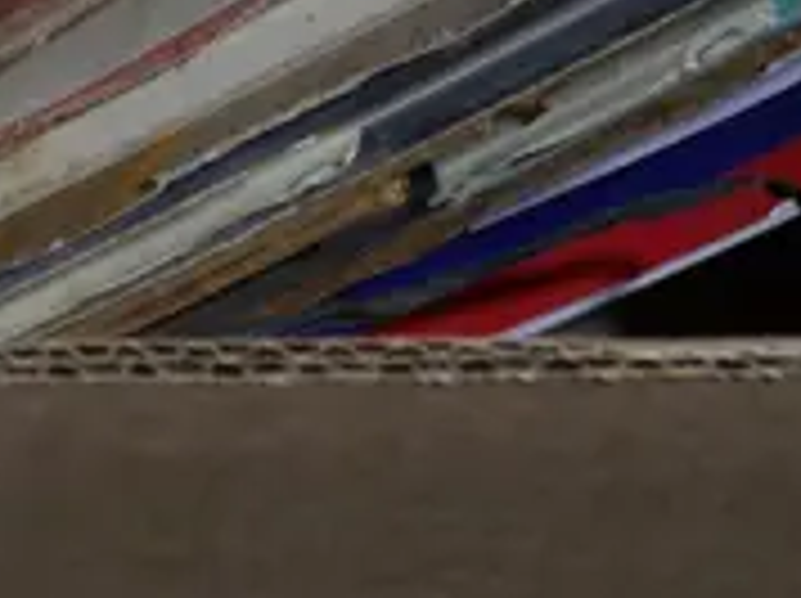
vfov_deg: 6.5
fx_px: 5061
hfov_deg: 8.6
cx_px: -778
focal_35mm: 219
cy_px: -690
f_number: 4.1
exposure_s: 1/80
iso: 200
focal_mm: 19
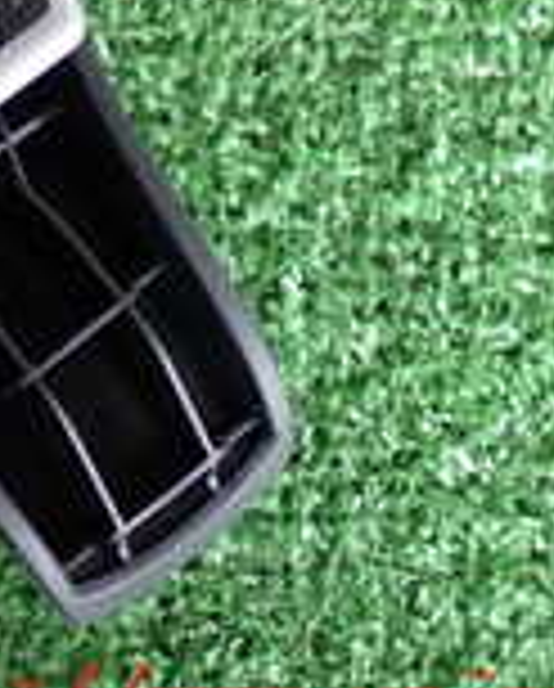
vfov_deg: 12.8
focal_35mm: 145
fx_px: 2963
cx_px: -531
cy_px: -243
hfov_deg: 10.0
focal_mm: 6.83
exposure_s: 1/40
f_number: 2.7
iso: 200
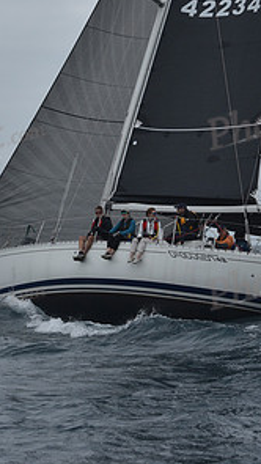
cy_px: 50
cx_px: 127
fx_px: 1771
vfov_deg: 14.8
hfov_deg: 8.4
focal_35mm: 144
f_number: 8
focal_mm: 70
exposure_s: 1/800
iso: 250
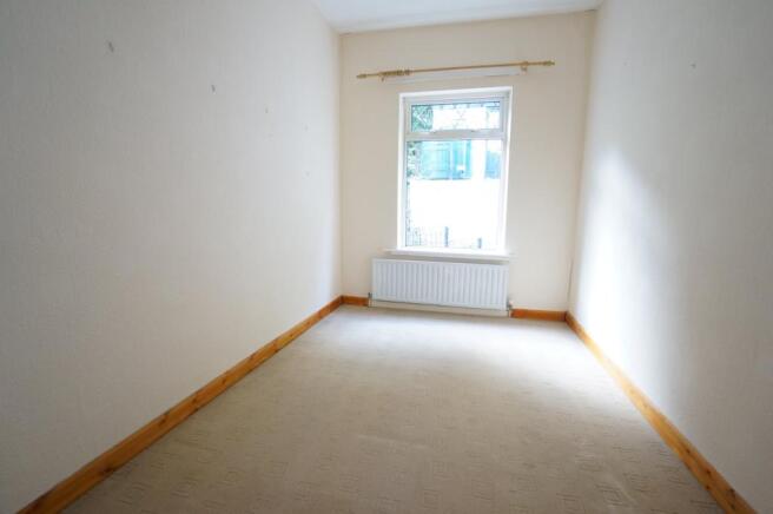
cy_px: 257
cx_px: 386
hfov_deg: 100.4
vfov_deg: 77.2
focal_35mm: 15
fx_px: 322
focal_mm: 10
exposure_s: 1/60
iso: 800
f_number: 4
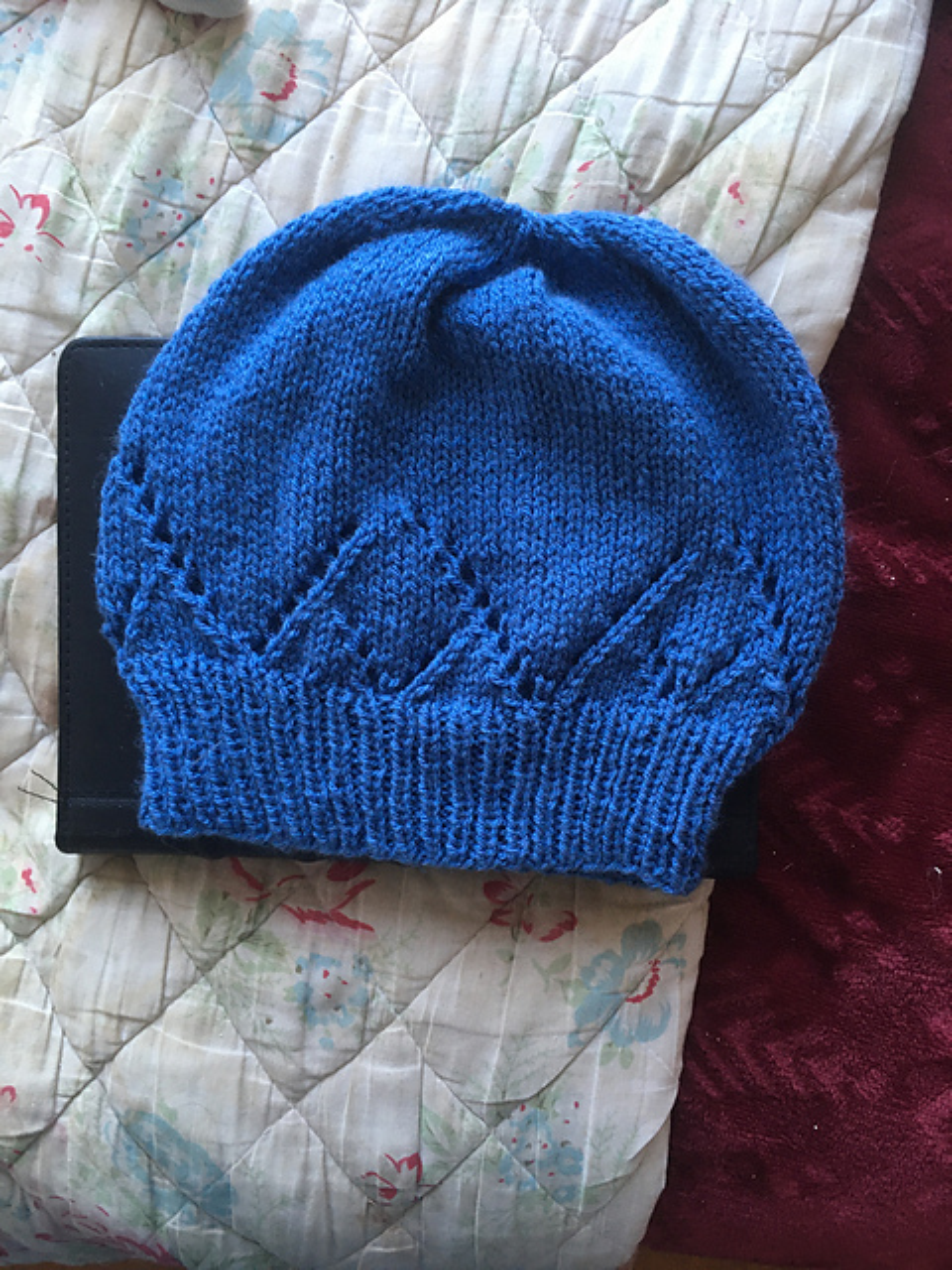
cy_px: 635
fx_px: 1063
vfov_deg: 61.7
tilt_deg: -80.9
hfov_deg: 48.2
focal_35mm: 29
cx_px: 476
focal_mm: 4.15
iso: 125
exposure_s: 1/33
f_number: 2.2
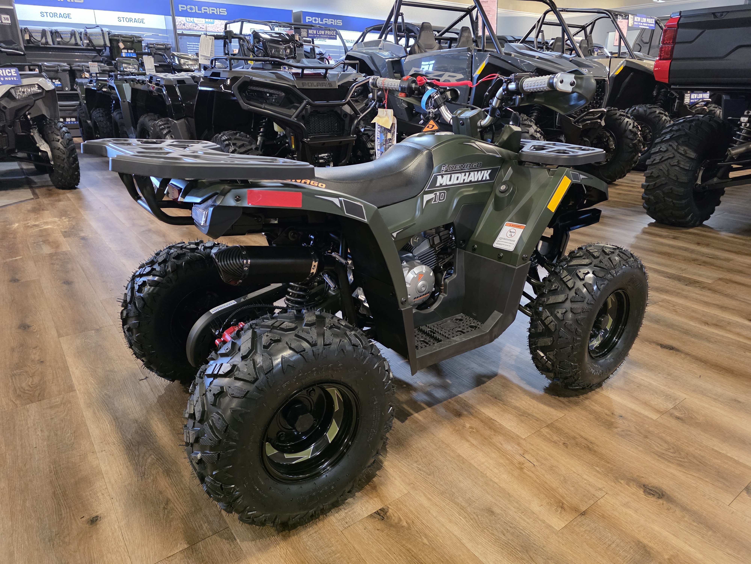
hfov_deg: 73.9
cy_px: 282
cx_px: 376
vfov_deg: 58.9
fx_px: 499
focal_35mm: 23
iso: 1250
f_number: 1.7
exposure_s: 1/120
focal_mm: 6.3
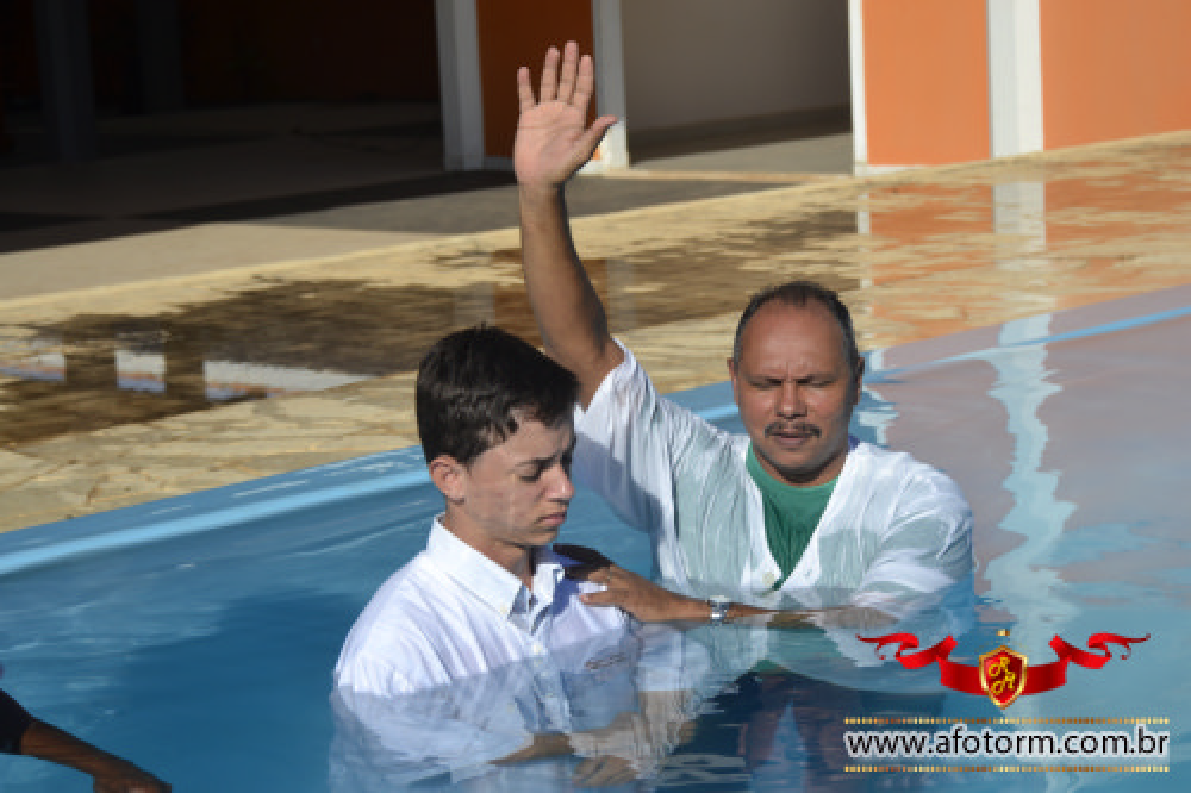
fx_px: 2877
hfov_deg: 23.4
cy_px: 396
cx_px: 596
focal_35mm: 87
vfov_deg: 15.7
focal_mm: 58
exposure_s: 1/640
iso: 100
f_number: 6.3
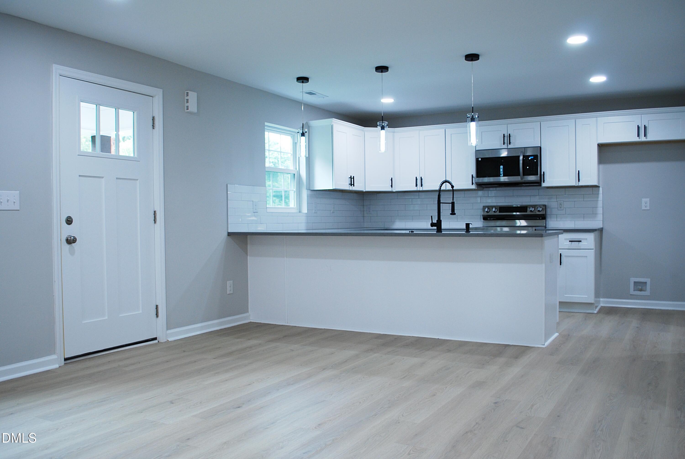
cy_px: 230
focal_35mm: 30
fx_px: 571
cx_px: 342
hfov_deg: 61.9
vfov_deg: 43.7
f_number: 3.8
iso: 200
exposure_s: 1/30
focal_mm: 20
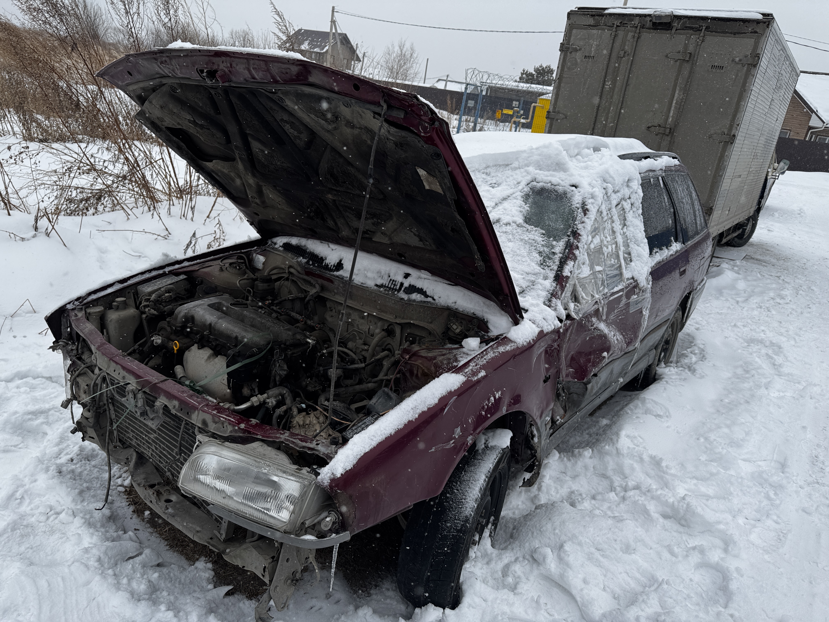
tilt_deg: -19.6
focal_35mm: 24
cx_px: 414
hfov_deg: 71.6
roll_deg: -7.8
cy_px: 311
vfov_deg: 56.8
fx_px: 575
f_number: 1.78
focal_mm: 6.76
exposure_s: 1/1980
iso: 80
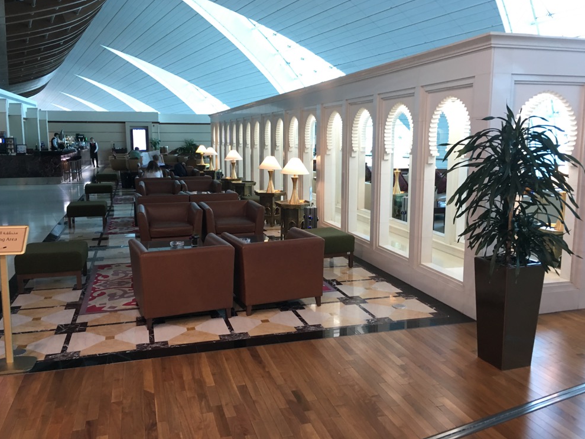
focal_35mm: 30
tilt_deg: -7.5
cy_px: 212
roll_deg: -0.1
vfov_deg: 46.8
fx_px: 507
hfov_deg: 60.0
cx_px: 284
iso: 125
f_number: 2.2
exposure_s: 1/33
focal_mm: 4.15
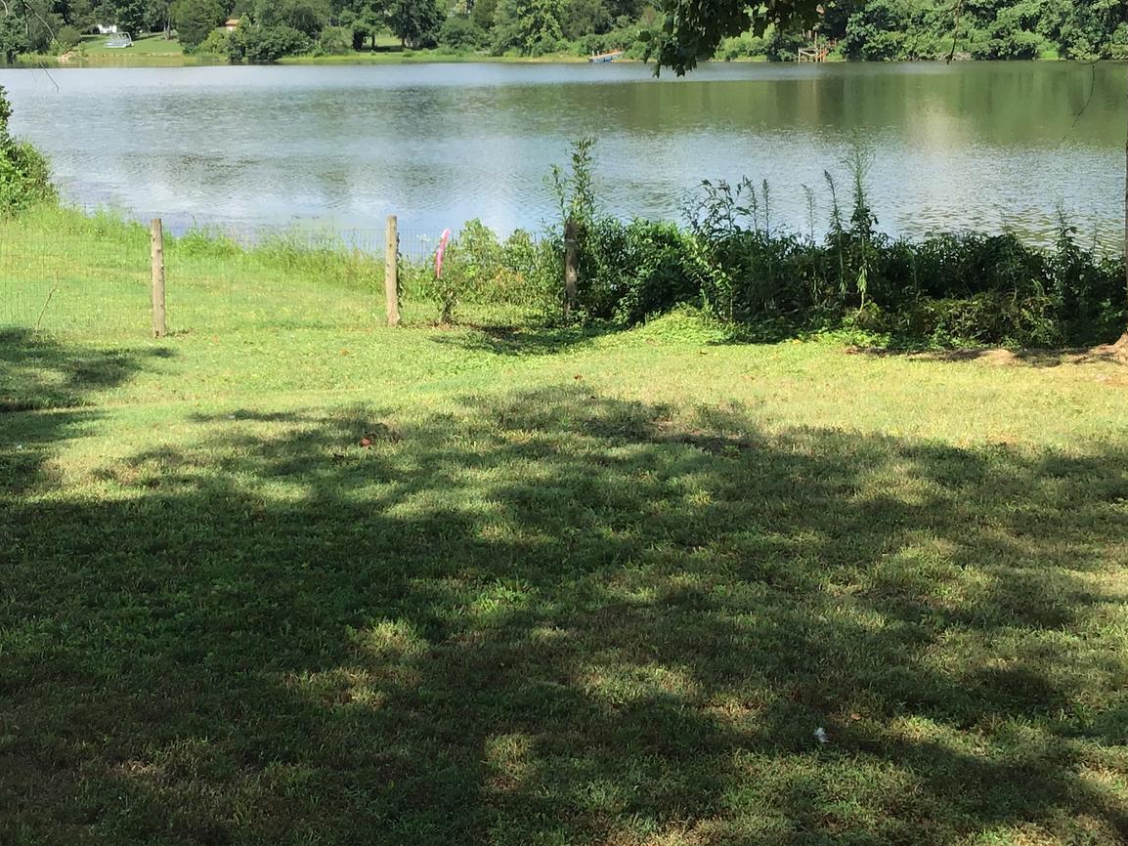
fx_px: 1793
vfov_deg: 26.6
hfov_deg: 34.8
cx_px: 455
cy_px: 406
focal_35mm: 55
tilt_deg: -14.0
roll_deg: -0.2
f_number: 2.4
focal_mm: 3.3
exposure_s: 1/612
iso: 25
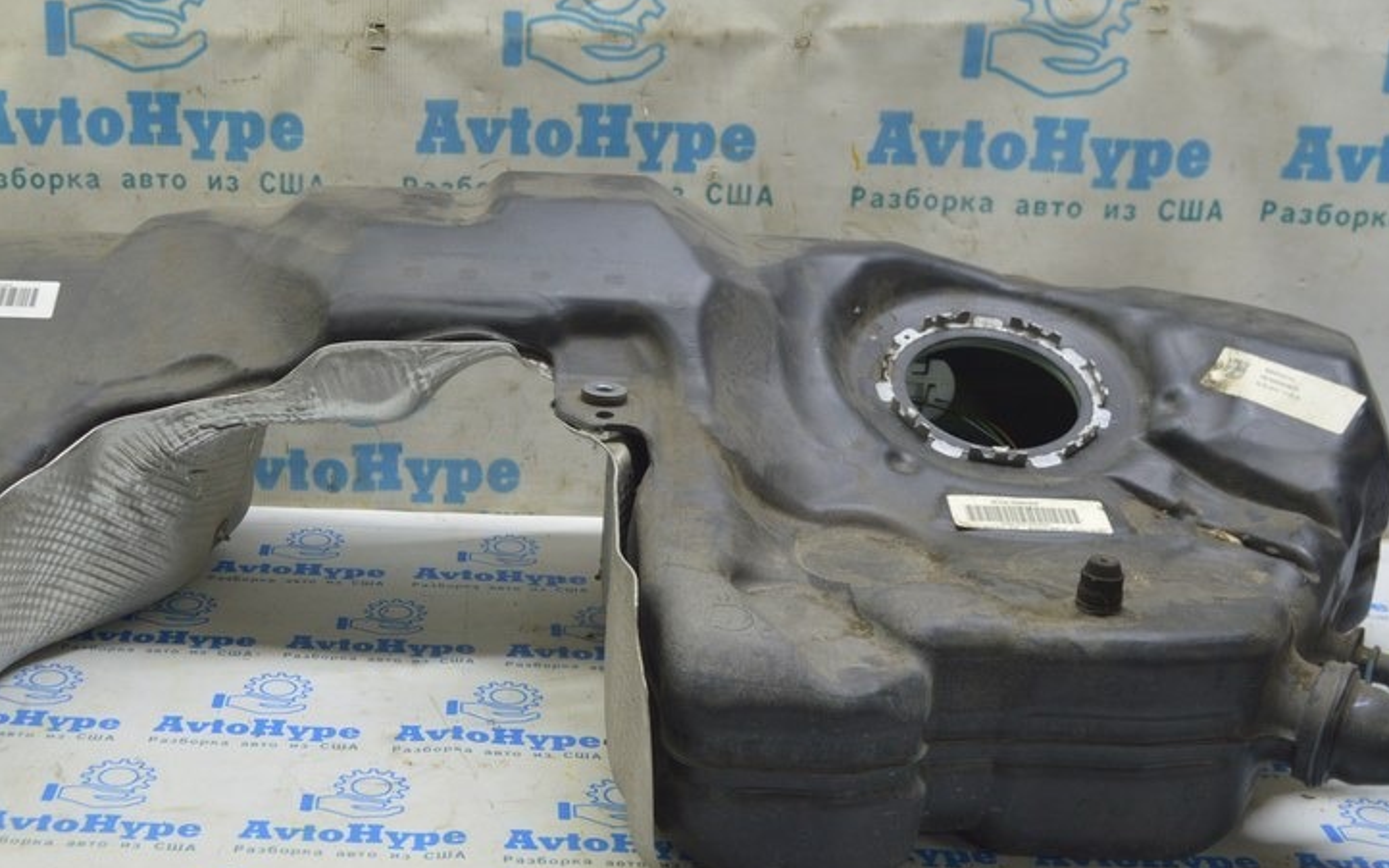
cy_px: 438
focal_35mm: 52
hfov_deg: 38.4
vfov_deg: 24.9
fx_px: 1968
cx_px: 458
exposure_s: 1/20
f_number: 5.6
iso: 400
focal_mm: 24
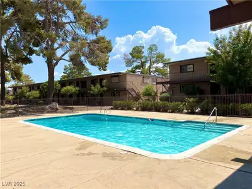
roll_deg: +1.0
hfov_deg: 67.3
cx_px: 126
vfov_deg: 53.1
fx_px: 189
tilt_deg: -4.3
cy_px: 94
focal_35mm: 26
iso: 50
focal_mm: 5.7
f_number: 1.5
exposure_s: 1/6993
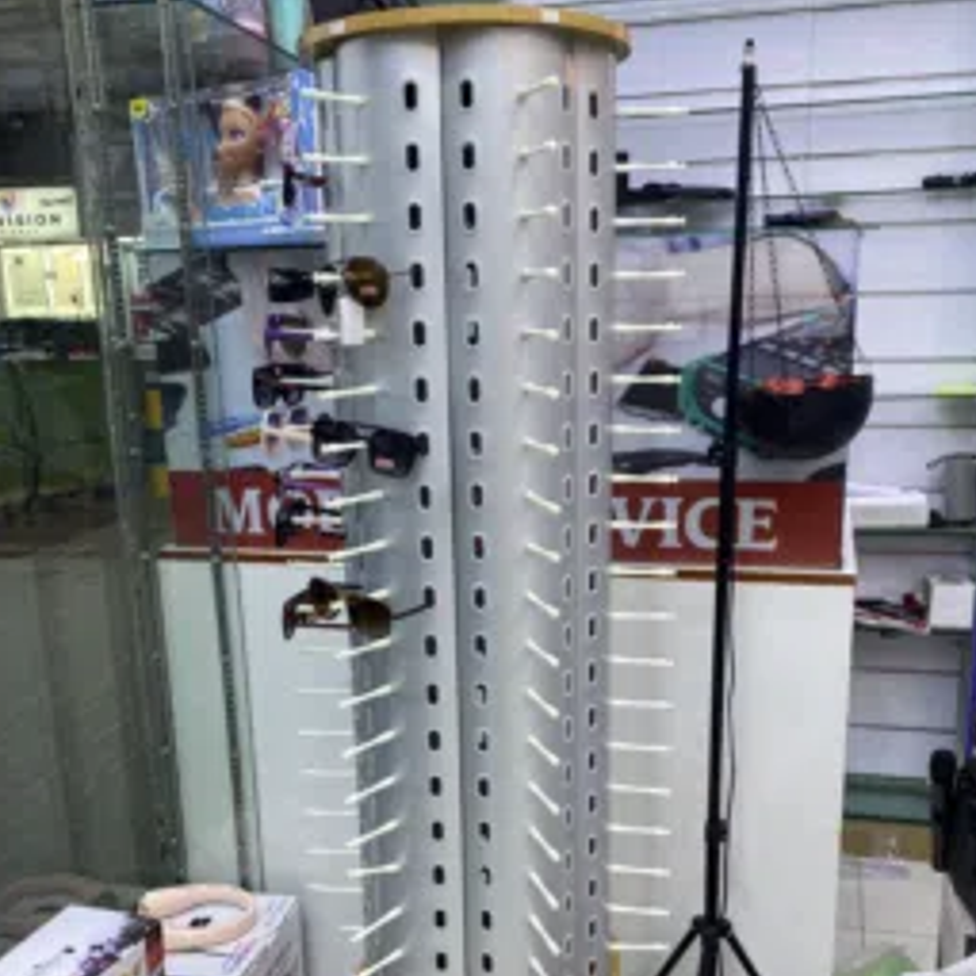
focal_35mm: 36
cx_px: 490
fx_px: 1148
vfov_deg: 45.6
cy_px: 620
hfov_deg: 46.0
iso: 64
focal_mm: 4.25
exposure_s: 1/100
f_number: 1.8
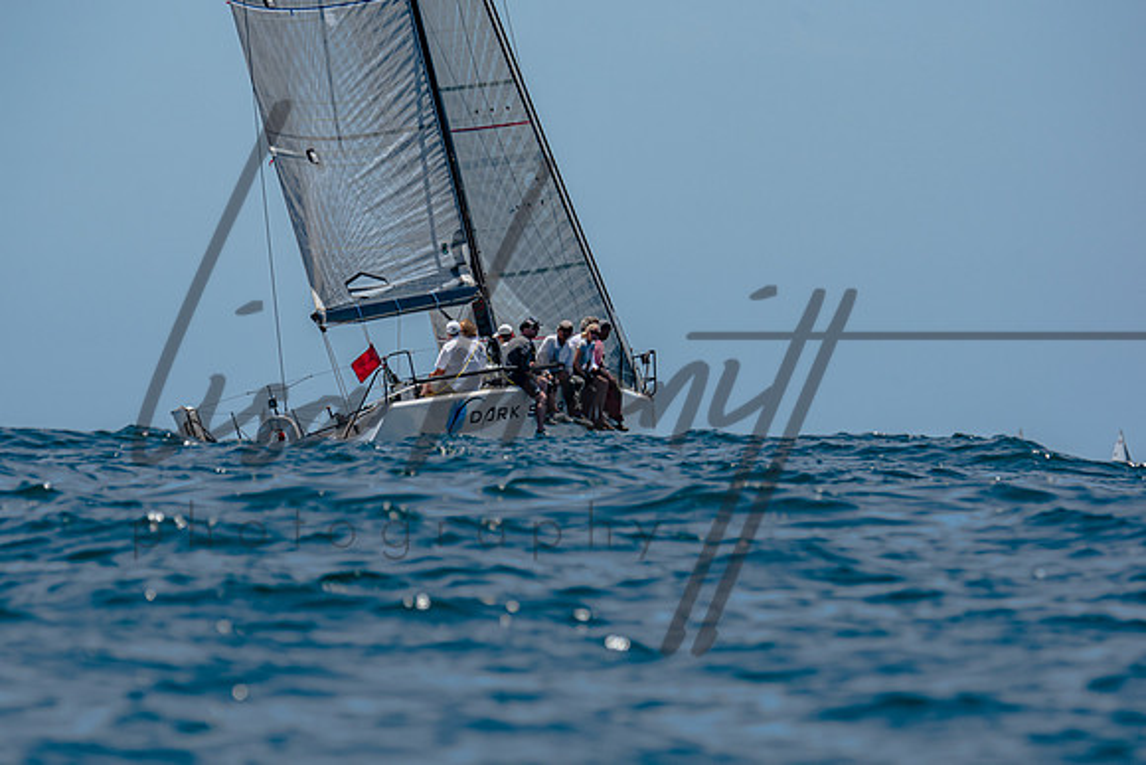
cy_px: 383
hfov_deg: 4.8
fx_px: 13554
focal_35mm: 426
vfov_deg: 3.2
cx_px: 557
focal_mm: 270
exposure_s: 1/1600
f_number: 5.6
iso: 200
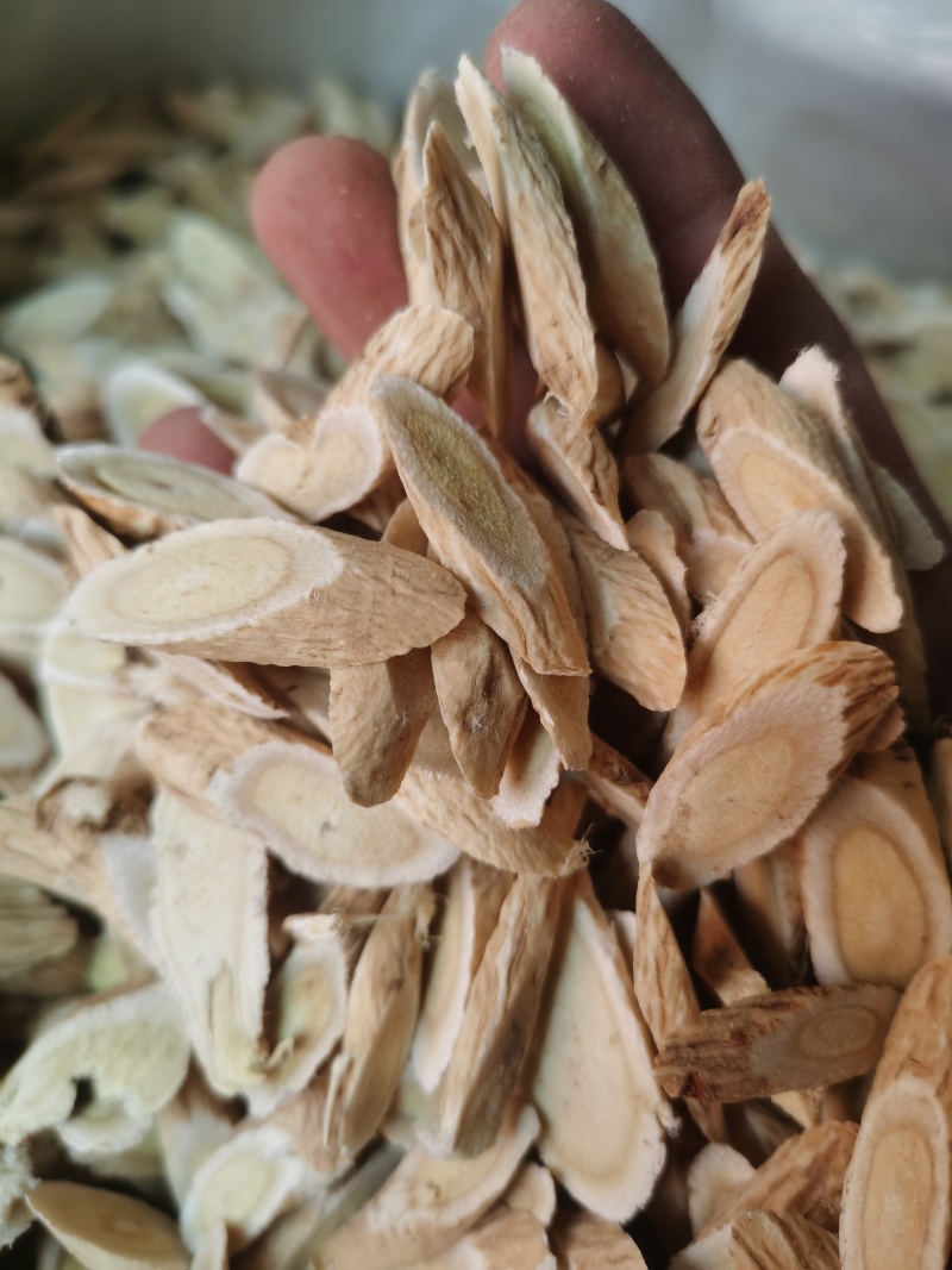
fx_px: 990
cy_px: 635
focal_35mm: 27
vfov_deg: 65.3
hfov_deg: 51.3
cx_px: 476
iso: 80
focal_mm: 5.58
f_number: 1.8
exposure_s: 1/90
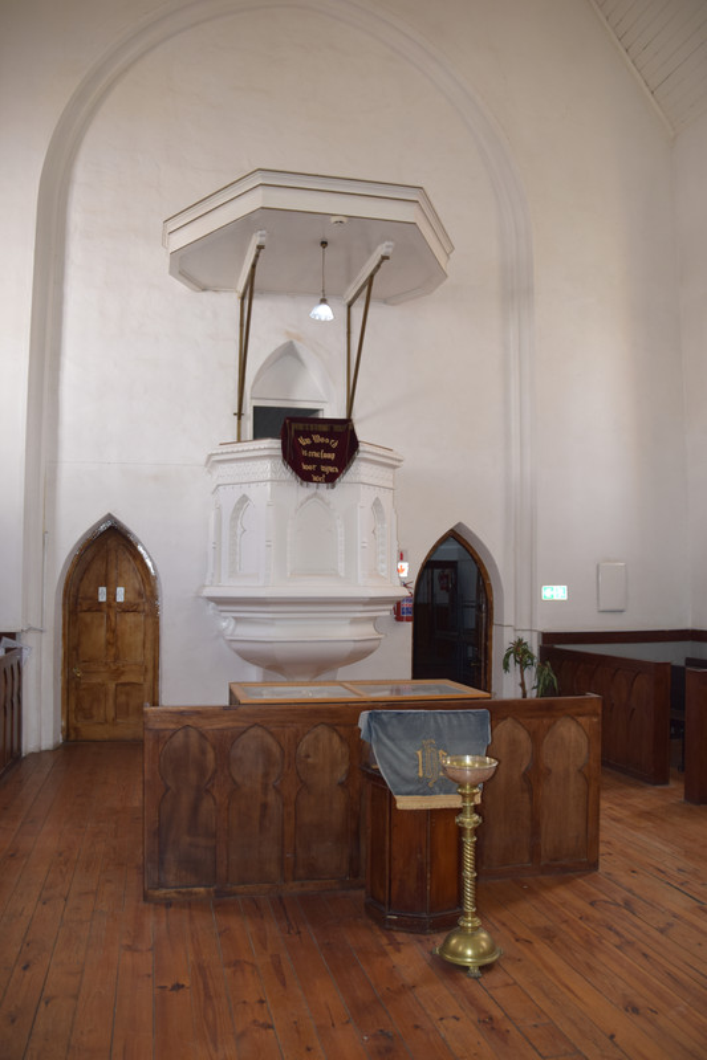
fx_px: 796
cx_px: 354
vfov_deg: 67.4
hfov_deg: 47.9
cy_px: 530
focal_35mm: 27
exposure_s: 1/60
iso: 360
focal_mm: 18
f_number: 3.5
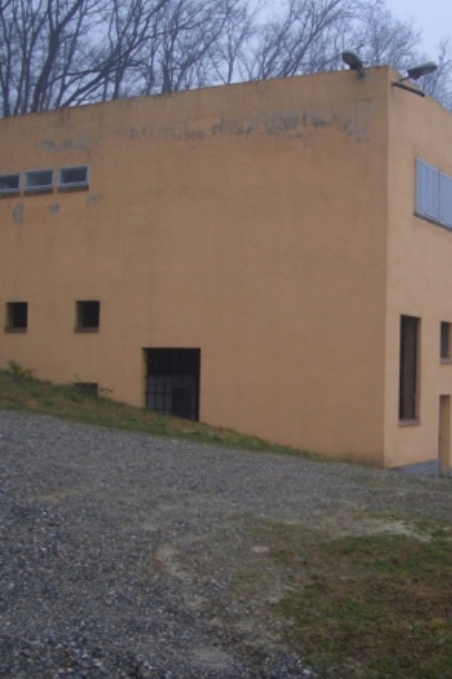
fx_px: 923
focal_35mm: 49
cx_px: 304
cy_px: 338
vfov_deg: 40.4
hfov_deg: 27.3
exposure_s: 1/80
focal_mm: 5.8
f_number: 2.6
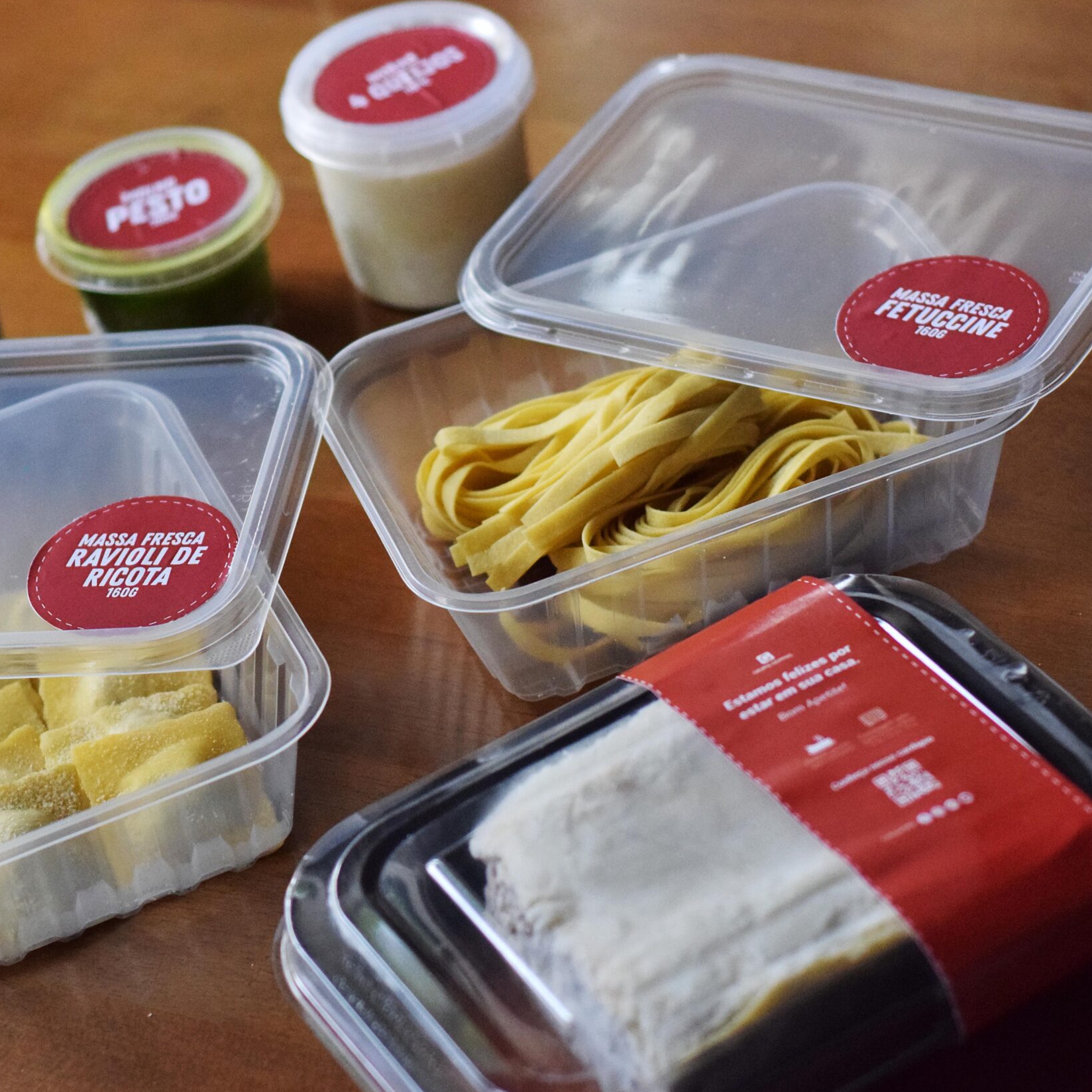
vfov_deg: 17.6
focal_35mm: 99
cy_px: 536
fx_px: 3533
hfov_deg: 17.6
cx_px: 468
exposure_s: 1/4000
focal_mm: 50
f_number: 2.8
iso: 2500
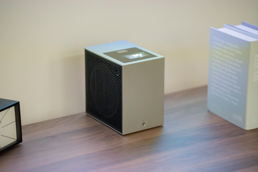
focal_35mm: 116
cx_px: 129
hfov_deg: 17.6
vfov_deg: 11.8
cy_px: 86
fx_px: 831
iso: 12800
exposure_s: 1/250
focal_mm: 116
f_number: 2.8
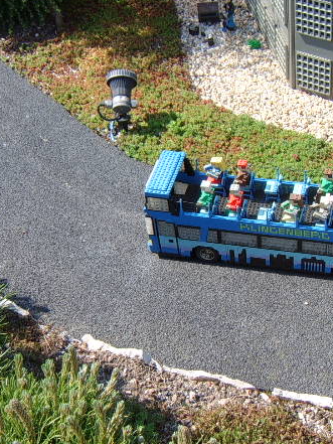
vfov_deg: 42.1
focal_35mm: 45
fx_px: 577
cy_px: 218
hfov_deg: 31.1
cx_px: 280
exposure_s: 1/104
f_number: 5.6
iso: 50
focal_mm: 8.13
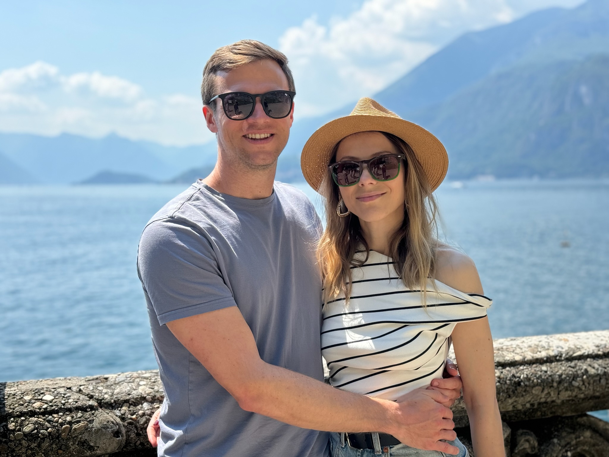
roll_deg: +0.8
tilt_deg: -4.2
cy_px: 228
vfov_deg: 30.3
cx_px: 304
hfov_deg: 39.7
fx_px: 844
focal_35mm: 48
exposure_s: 1/2331
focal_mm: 6.76
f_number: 1.78
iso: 64
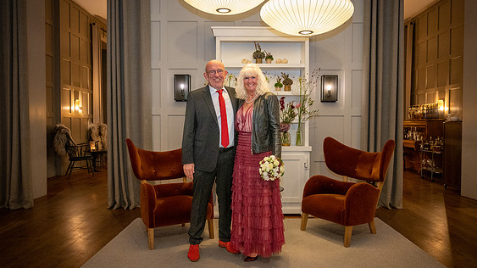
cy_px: 143
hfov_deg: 69.8
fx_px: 341
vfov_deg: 42.8
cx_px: 253
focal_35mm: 27
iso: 5000
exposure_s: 1/60
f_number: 4
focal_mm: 24
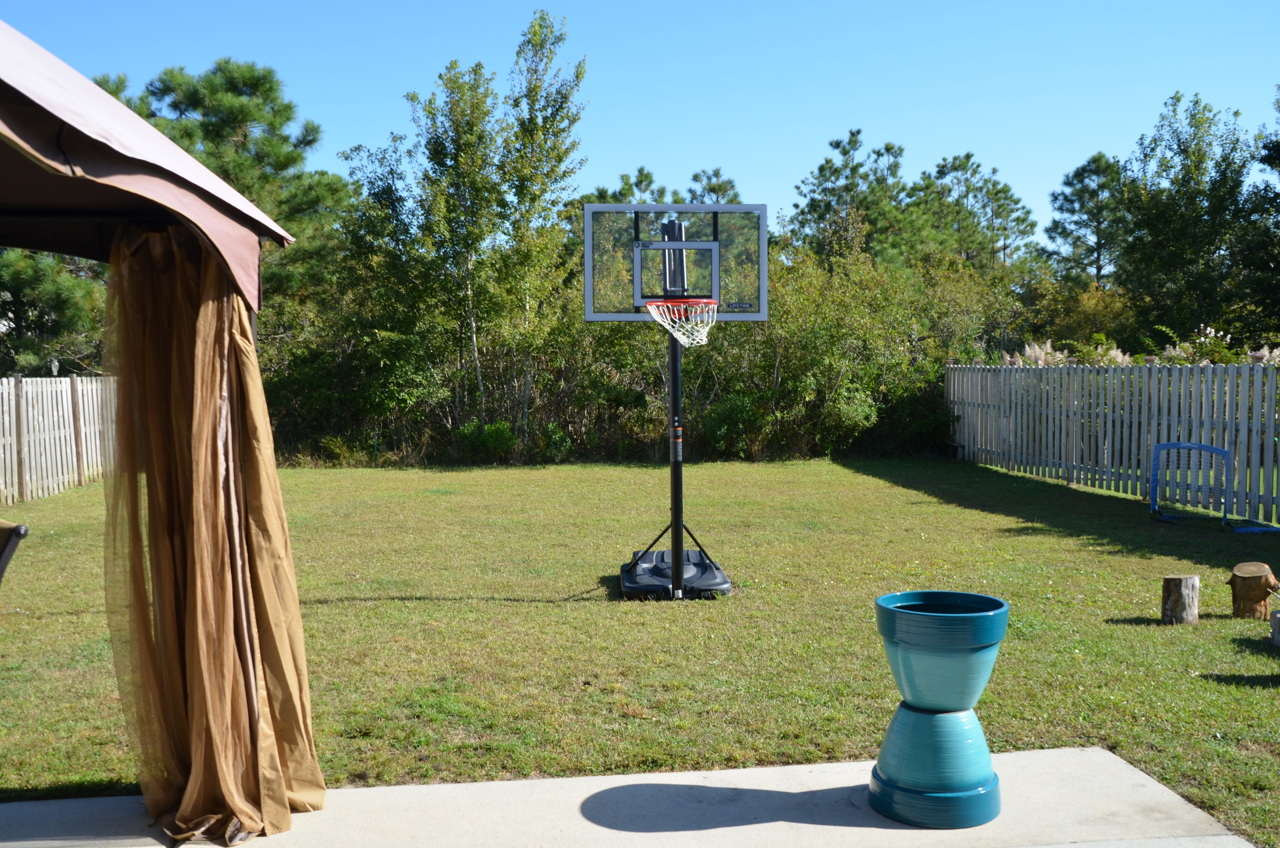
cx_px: 640
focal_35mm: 32
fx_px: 1118
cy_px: 424
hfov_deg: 59.6
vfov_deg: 41.5
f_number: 8
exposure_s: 1/250
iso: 160
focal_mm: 21
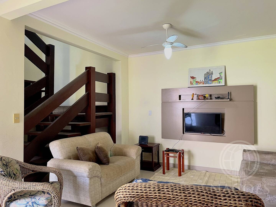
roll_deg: +0.2
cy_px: 104
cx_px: 138
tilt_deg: +0.1
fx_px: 199
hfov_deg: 69.4
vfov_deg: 54.9
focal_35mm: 25
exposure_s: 1/60
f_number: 1.6
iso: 100
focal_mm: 5.1
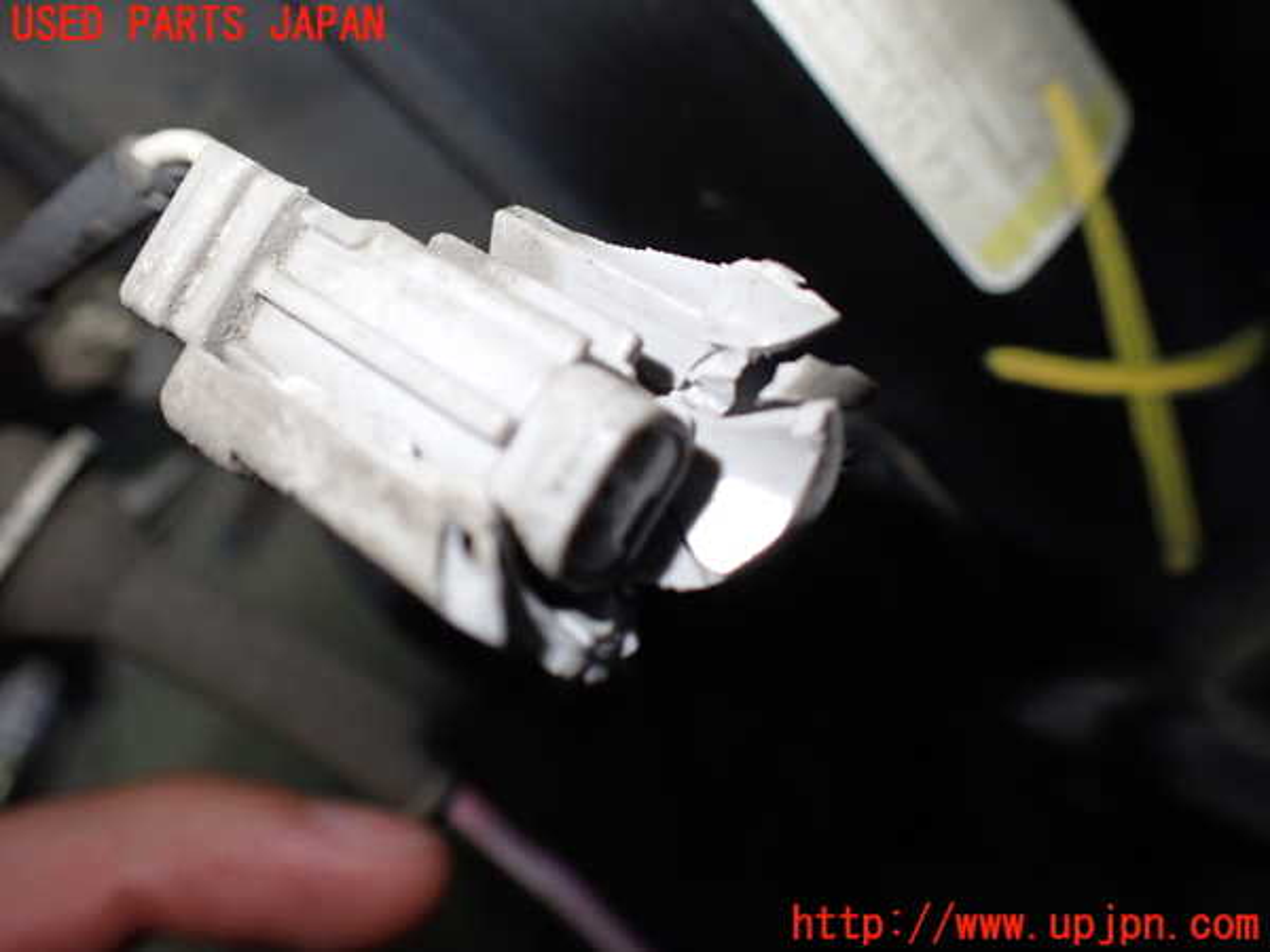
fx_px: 1101
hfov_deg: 60.0
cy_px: 476
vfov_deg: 46.8
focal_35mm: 30
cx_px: 635
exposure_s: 1/125
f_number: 2.3
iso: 320
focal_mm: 5.4
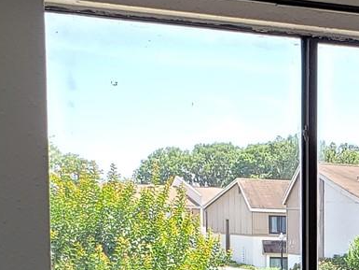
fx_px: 1120
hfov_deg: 17.1
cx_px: 468
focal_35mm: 108
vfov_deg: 12.8
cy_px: 436
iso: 50
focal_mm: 4.3
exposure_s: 1/117
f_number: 2.4
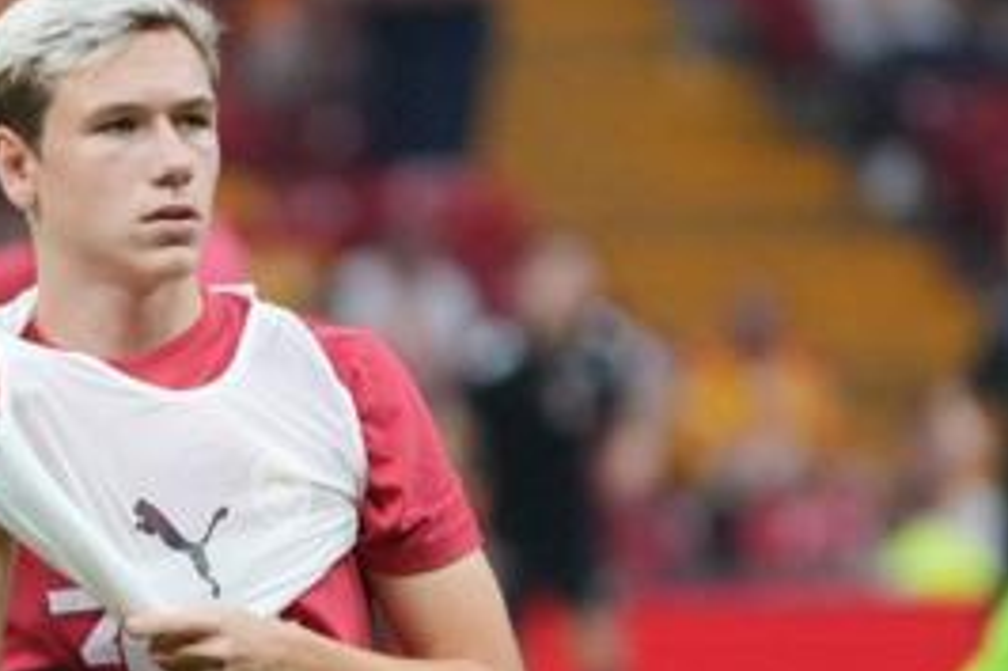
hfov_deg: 3.1
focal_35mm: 673
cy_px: 572
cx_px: 11
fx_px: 18844
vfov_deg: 2.0
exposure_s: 1/1600
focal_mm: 155
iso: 2000
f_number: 3.2
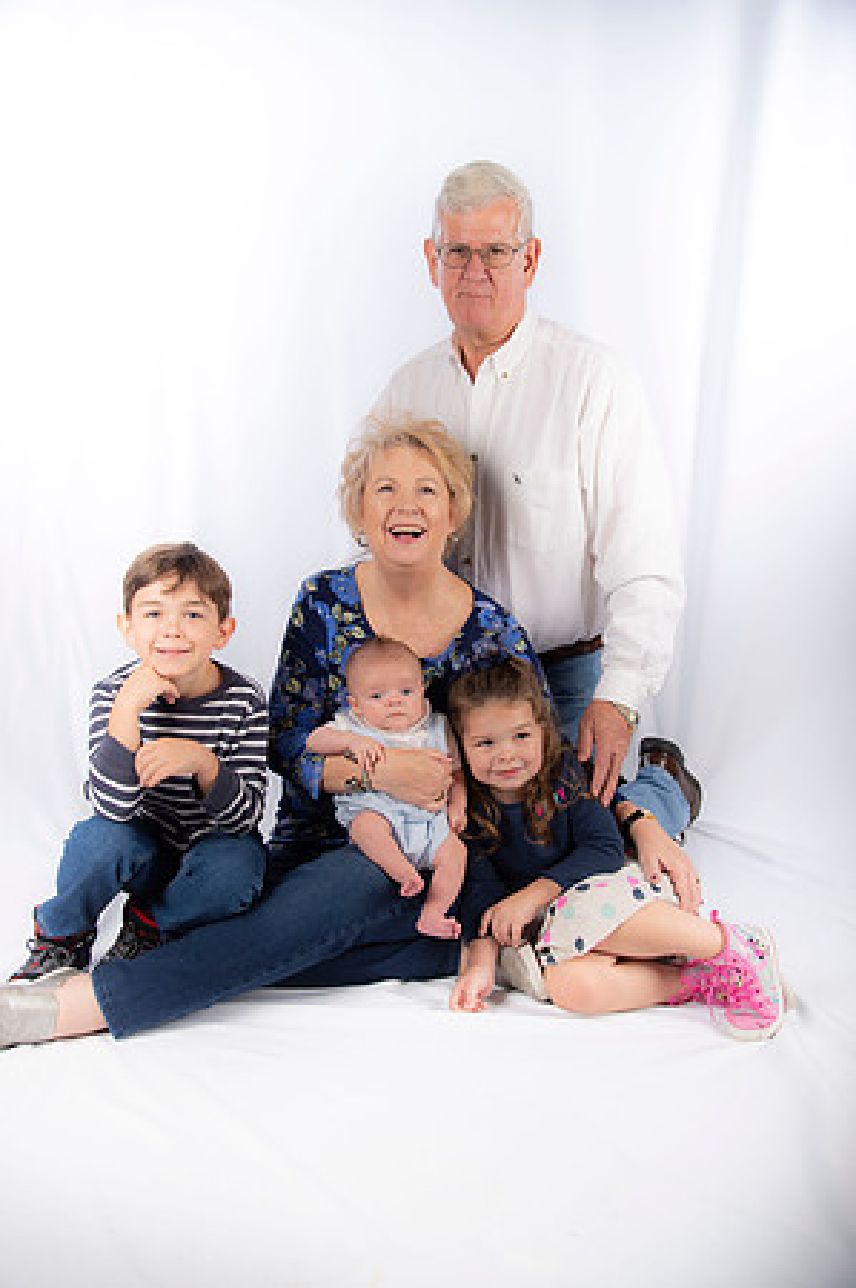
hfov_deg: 37.8
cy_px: 644
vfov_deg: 54.5
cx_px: 428
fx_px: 1251
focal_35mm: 35
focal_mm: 35
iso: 100
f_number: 5.6
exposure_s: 1/200
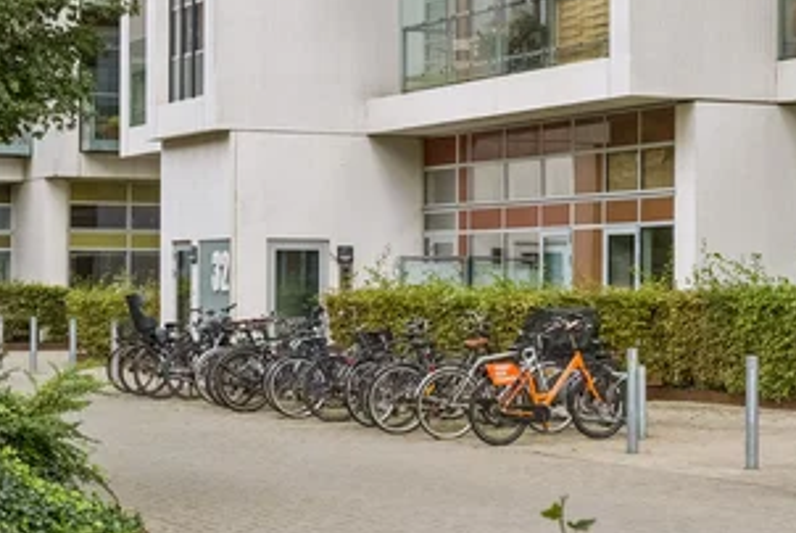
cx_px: 698
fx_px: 2213
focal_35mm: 100
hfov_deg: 20.0
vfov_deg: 13.7
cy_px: 169
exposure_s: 1/1600
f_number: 7.1
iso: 2500
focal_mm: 42
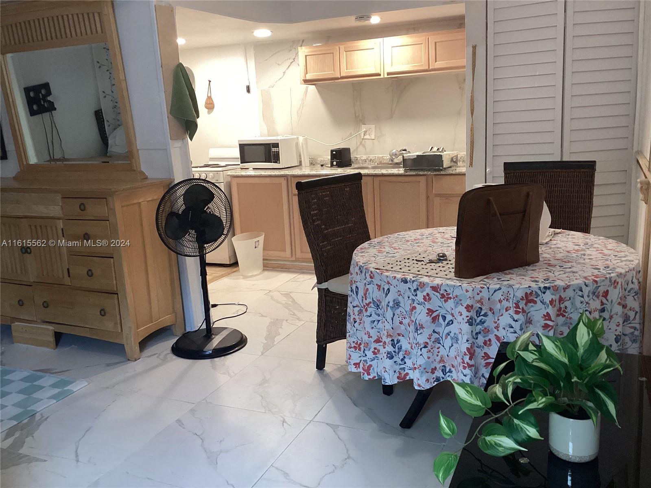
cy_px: 244
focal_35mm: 31
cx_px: 326
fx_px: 583
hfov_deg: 58.4
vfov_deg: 45.4
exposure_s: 1/50
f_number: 2.4
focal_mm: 3.3
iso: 200
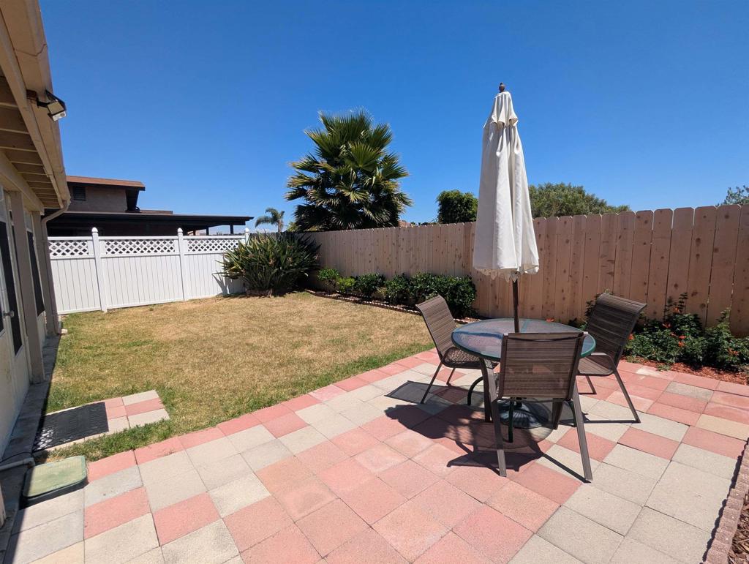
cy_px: 282
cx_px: 374
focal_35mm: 16
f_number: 2.2
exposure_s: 1/1603
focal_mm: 2.35
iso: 50
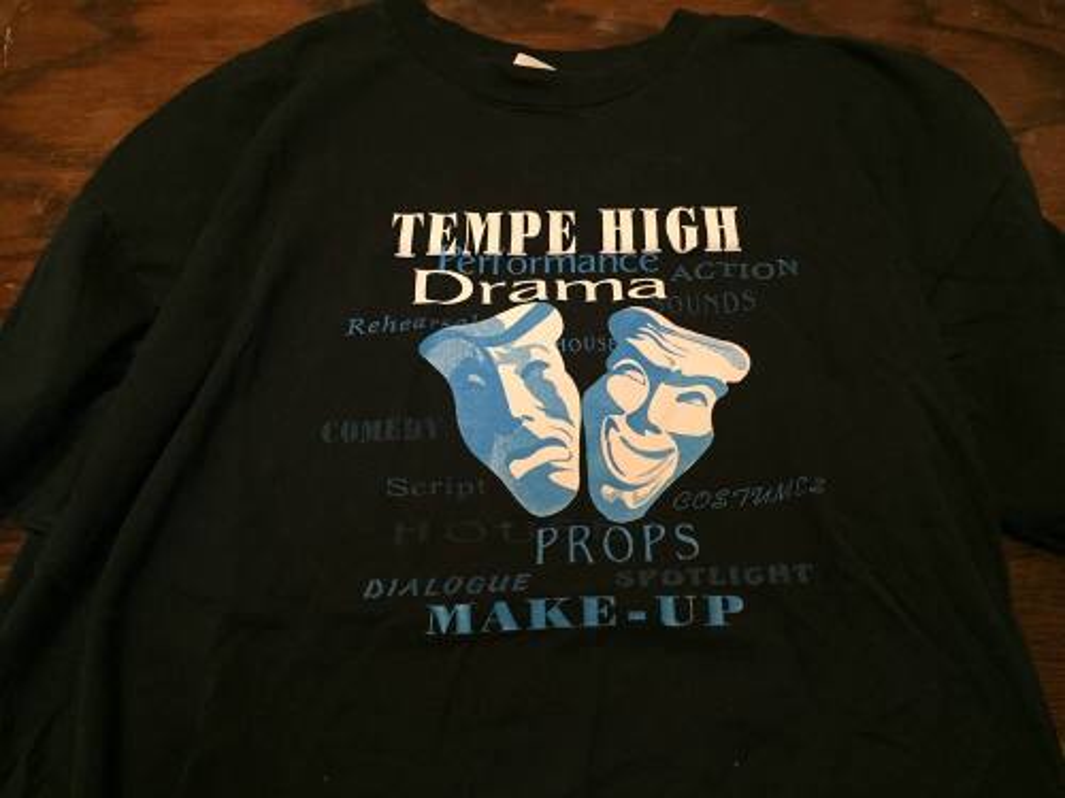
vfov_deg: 48.2
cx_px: 532
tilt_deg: -66.9
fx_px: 892
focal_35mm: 29
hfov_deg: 61.7
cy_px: 399
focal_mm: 4.15
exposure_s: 1/30
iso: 250
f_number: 2.2
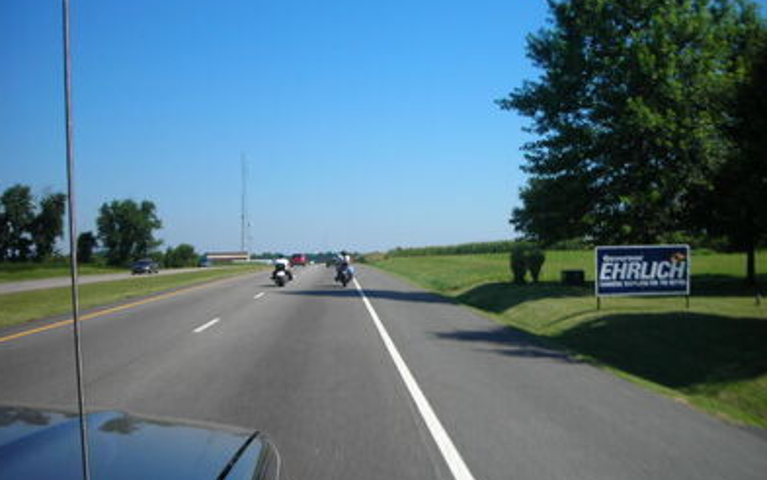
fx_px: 857
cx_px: 379
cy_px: 238
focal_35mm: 41
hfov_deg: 48.2
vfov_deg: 31.3
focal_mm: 6.3
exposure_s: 1/160
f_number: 6.4
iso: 50
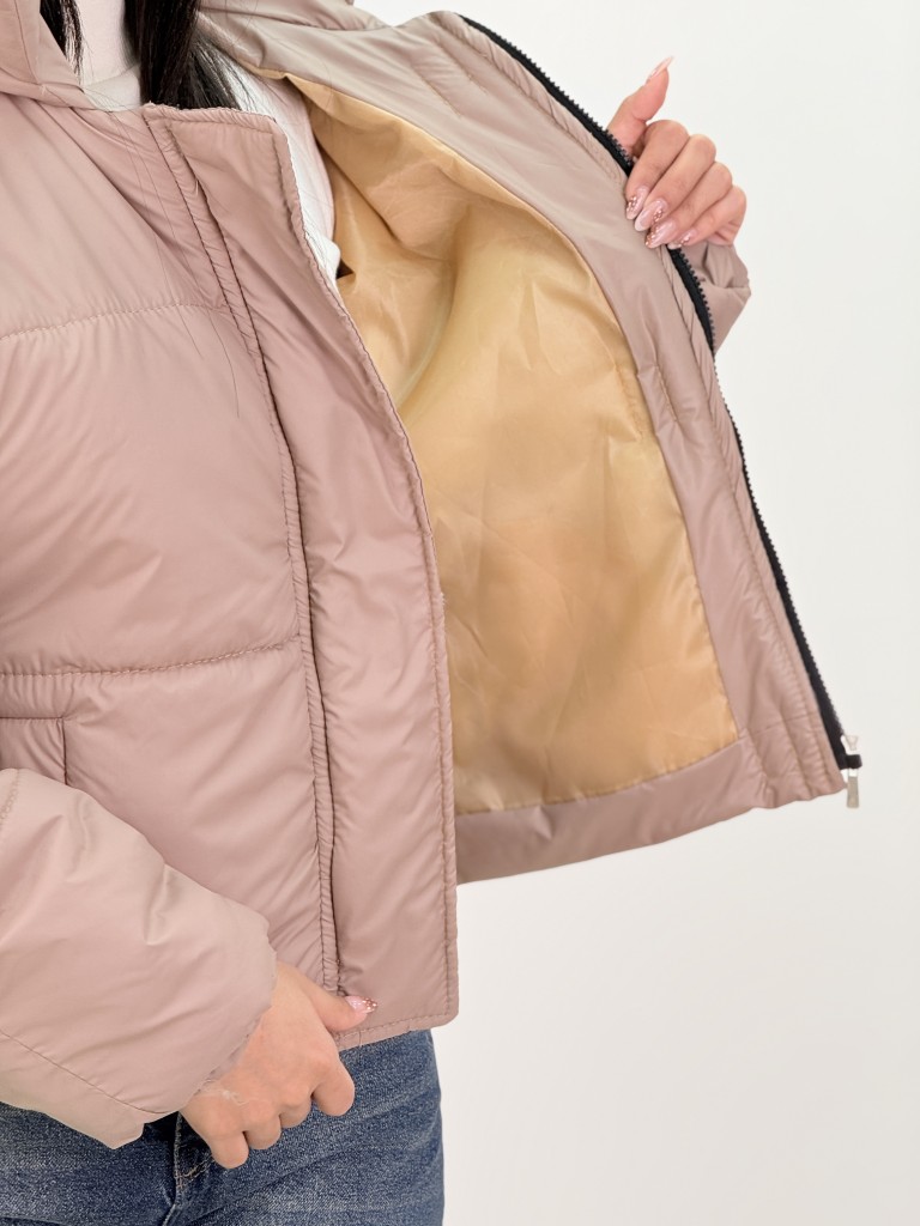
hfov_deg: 12.3
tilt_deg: -8.2
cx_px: 460
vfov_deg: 16.4
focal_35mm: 120
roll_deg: -0.1
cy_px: 613
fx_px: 4252
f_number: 2.8
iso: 50
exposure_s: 1/139
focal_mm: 15.66
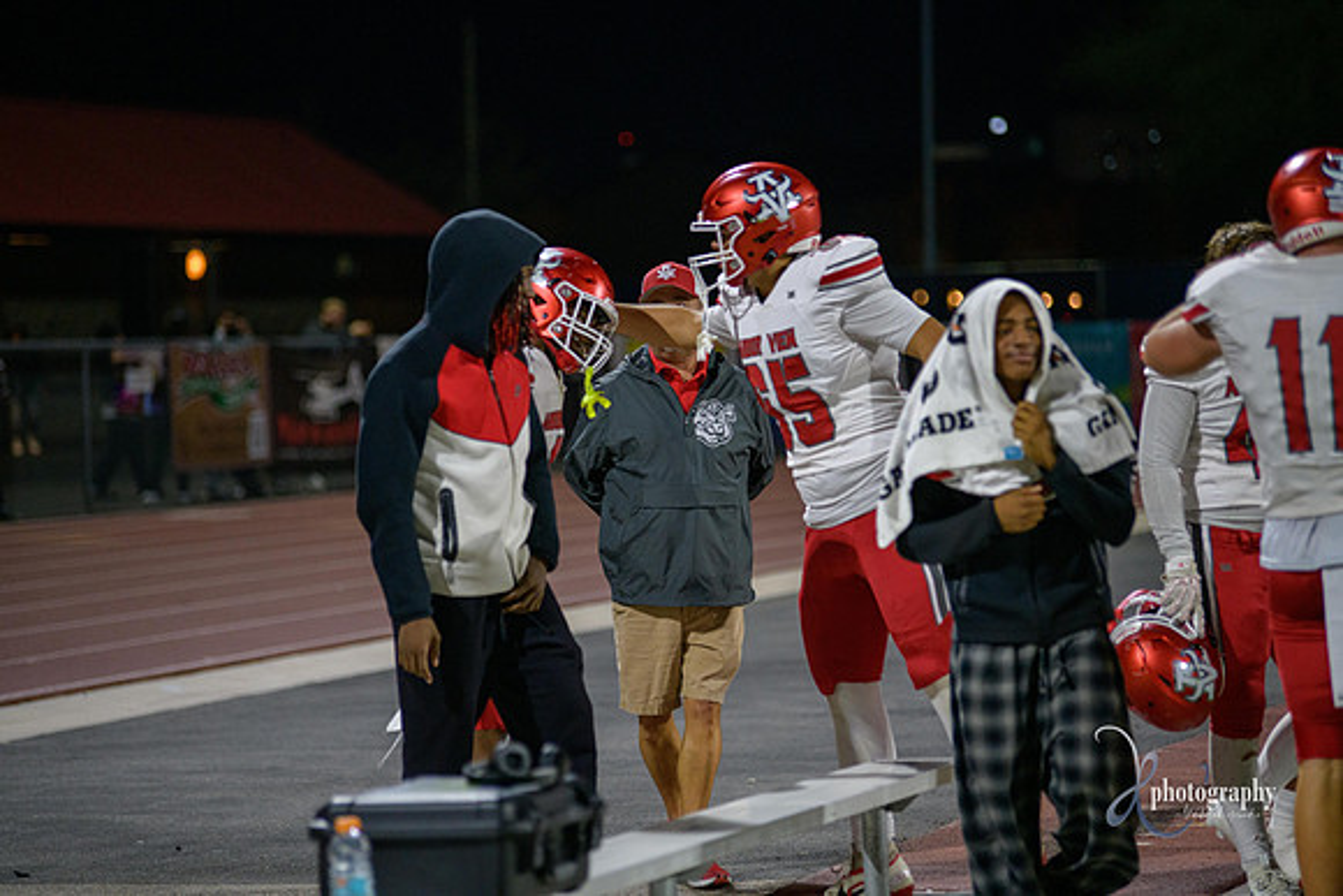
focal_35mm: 150
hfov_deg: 13.7
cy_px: 448
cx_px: 672
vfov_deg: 9.2
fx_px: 5597
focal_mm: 150
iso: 2000
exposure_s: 1/320
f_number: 2.8
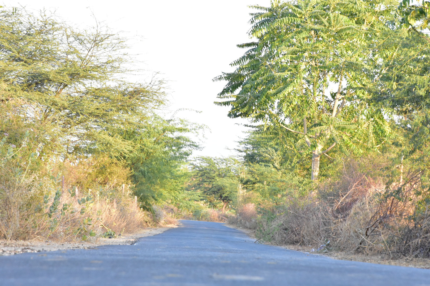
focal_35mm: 158
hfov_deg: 13.0
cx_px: 215
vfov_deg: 8.7
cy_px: 143
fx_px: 1881
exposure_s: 1/125
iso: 2000
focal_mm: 105
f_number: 11
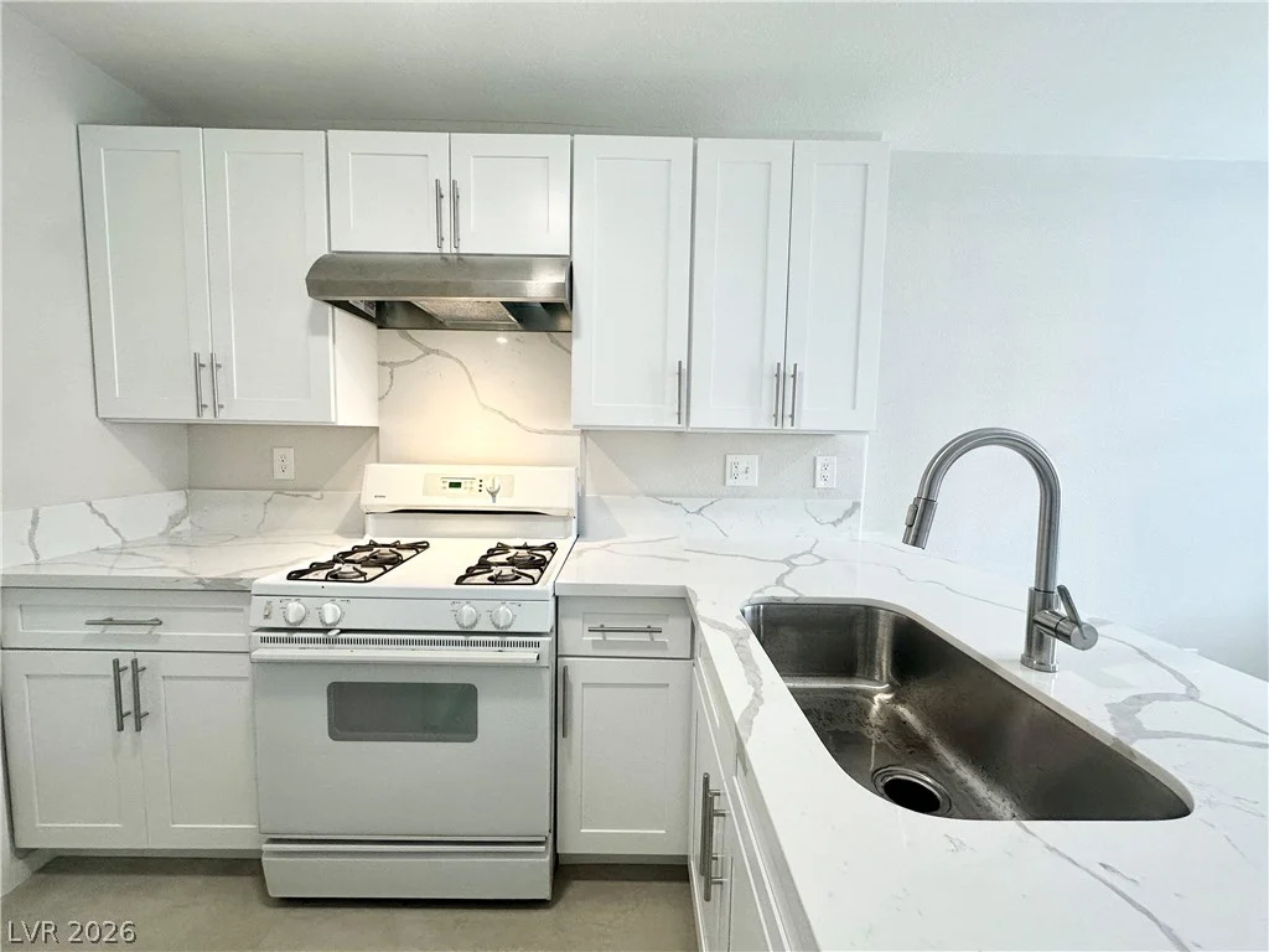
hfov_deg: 102.1
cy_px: 476
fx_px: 513
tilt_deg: -5.4
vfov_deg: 85.7
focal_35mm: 14
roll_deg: -0.7
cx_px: 634
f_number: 2.2
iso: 125
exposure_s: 1/120
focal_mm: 2.22
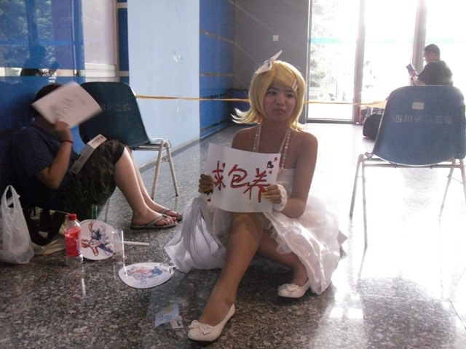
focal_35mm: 45
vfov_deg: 32.2
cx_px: 233
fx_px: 606
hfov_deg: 42.1
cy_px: 174
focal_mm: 6.3
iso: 800
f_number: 3.5
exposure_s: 1/22
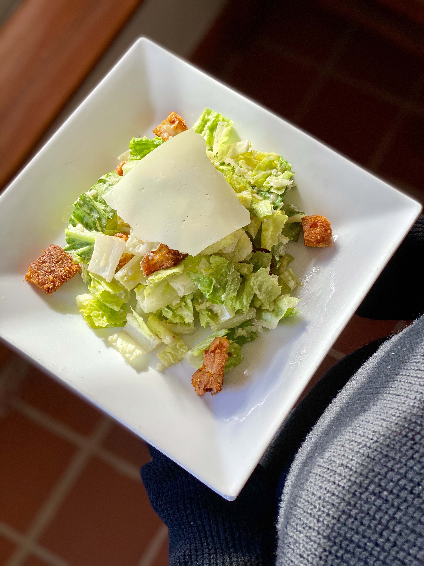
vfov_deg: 36.8
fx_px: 849
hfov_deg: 28.0
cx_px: 212
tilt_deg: -66.8
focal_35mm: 52
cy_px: 283
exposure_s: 1/122
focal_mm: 6
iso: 40
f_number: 2
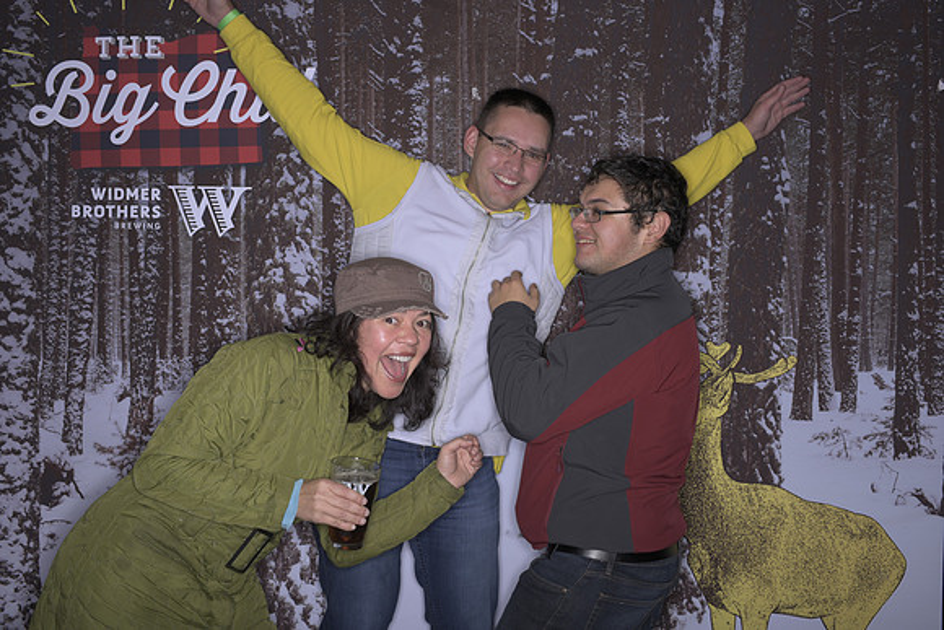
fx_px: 918
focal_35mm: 35
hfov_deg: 54.4
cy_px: 315
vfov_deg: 37.9
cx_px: 472
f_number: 11
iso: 64
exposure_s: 1/250
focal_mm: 35
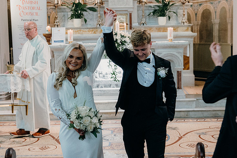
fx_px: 441
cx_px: 118
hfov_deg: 30.1
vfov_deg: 20.3
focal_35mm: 67
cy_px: 79
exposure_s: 1/160
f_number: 3.5
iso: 4000
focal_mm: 45
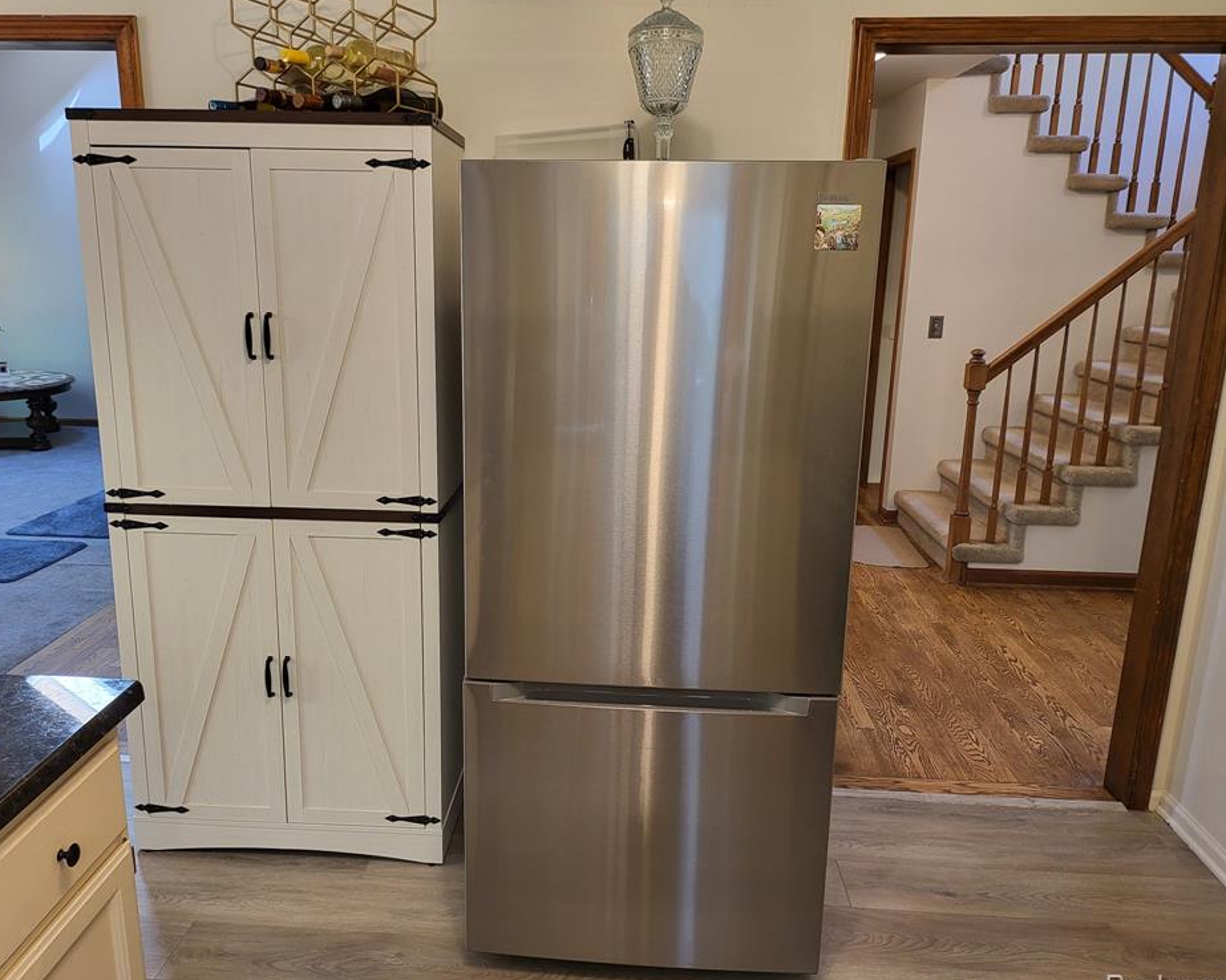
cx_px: 561
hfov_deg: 65.9
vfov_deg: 54.9
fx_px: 943
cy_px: 497
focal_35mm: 26
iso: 200
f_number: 1.8
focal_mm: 5
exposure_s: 1/60
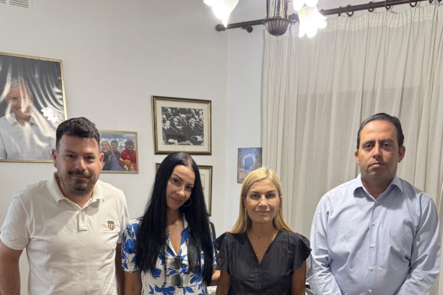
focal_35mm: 34
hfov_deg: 55.8
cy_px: 296
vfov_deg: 35.2
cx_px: 222
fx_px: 418
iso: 250
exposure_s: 1/50
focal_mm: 6.76
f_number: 1.78
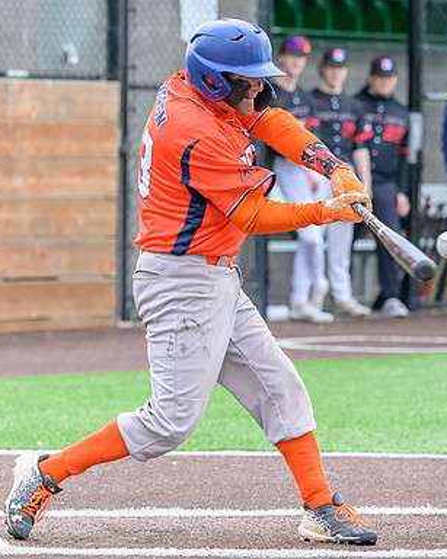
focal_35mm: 236
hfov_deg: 6.5
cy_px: 296
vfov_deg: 8.2
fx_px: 3904
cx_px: 113
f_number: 3.2
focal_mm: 104
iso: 3600
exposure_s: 1/2000
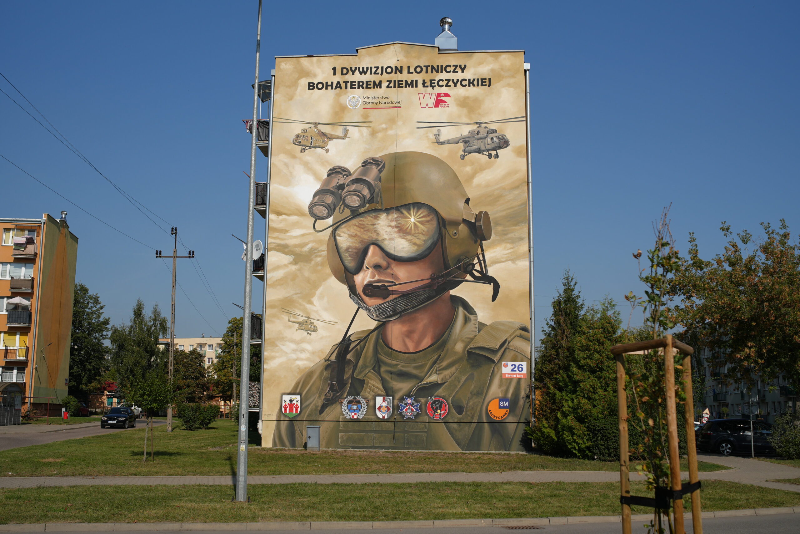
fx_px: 833
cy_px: 267
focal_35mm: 38
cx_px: 400
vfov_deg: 35.5
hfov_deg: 51.3
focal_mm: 25
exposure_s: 1/2000
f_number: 4.5
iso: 100
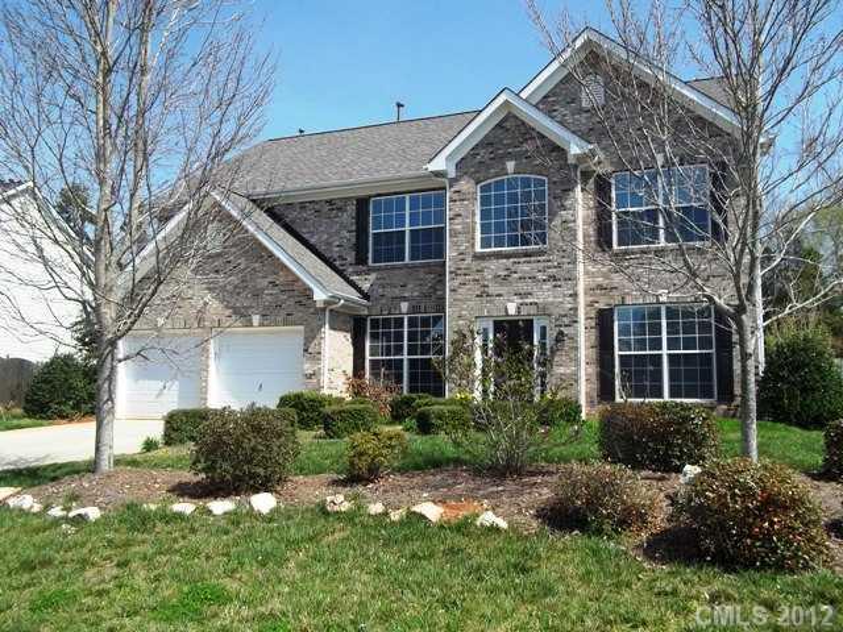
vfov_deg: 44.2
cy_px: 316
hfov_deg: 56.8
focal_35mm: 32
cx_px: 422
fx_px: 779
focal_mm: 5.7
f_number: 8.8
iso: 64
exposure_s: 1/125
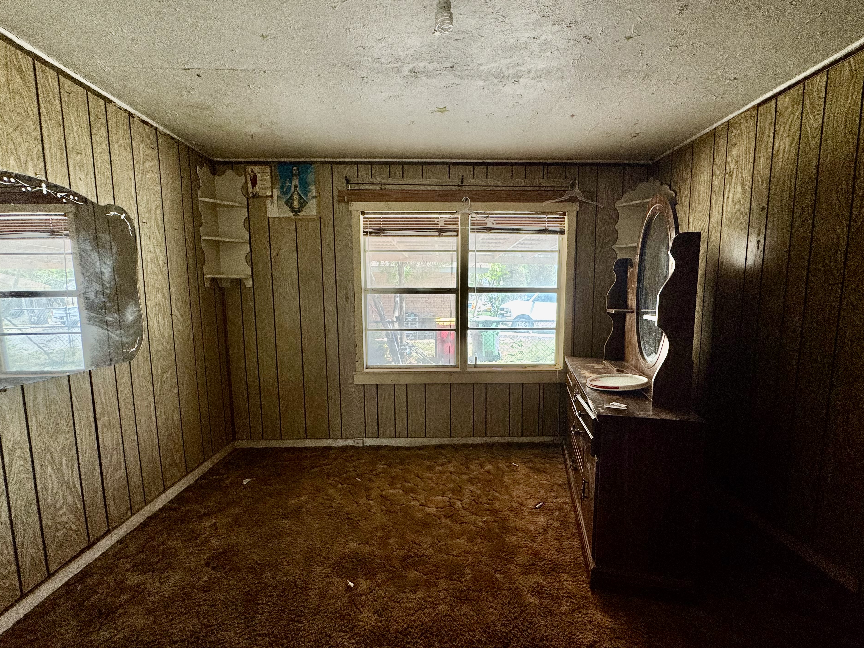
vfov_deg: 81.7
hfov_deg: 98.2
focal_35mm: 15
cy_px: 331
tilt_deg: -5.3
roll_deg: +0.0
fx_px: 374
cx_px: 442
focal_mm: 2.22
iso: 100
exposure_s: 1/99
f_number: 2.2
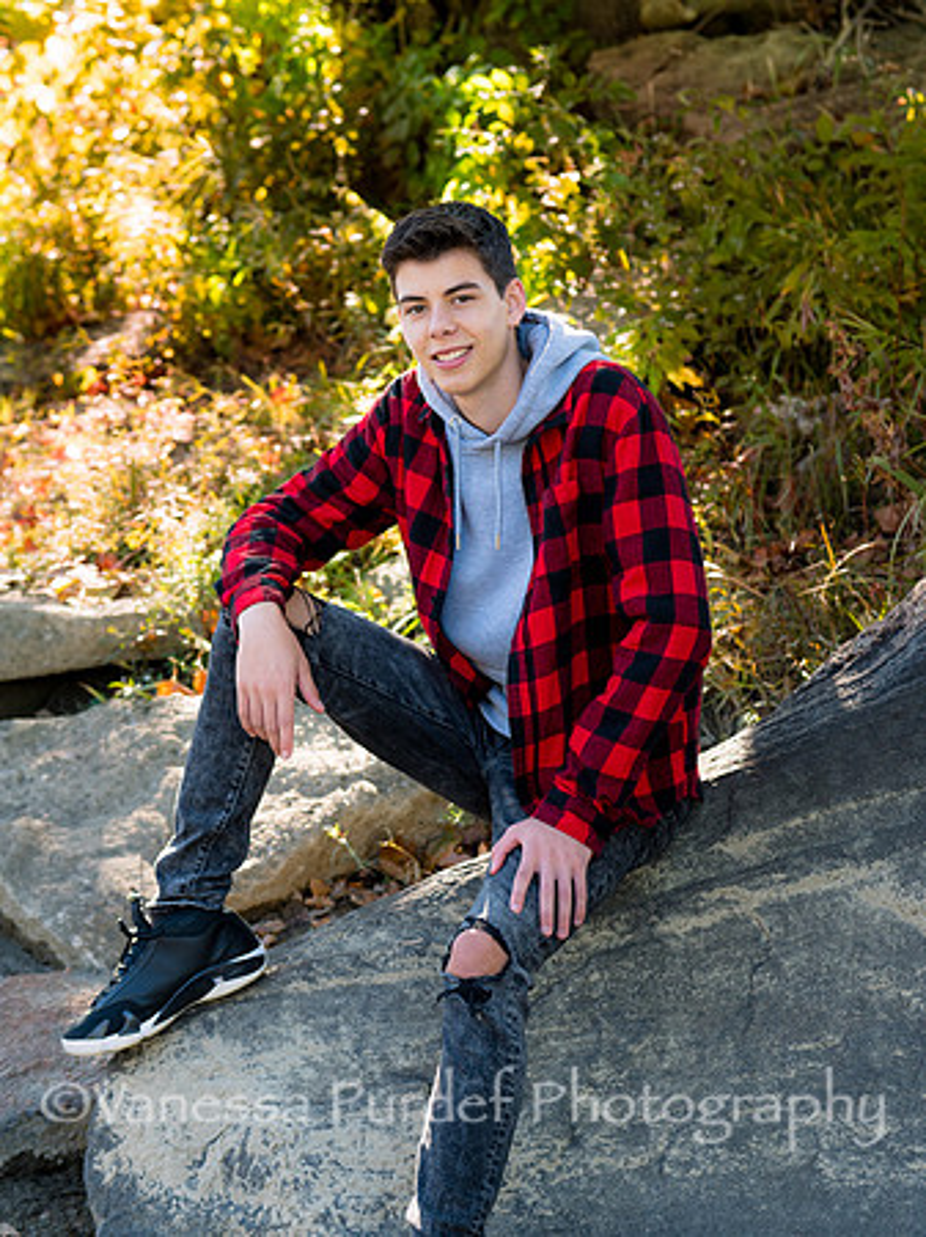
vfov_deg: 22.8
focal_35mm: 86
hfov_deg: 17.2
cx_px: 463
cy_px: 618
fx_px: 3070
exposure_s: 1/320
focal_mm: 43
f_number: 2.8
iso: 200
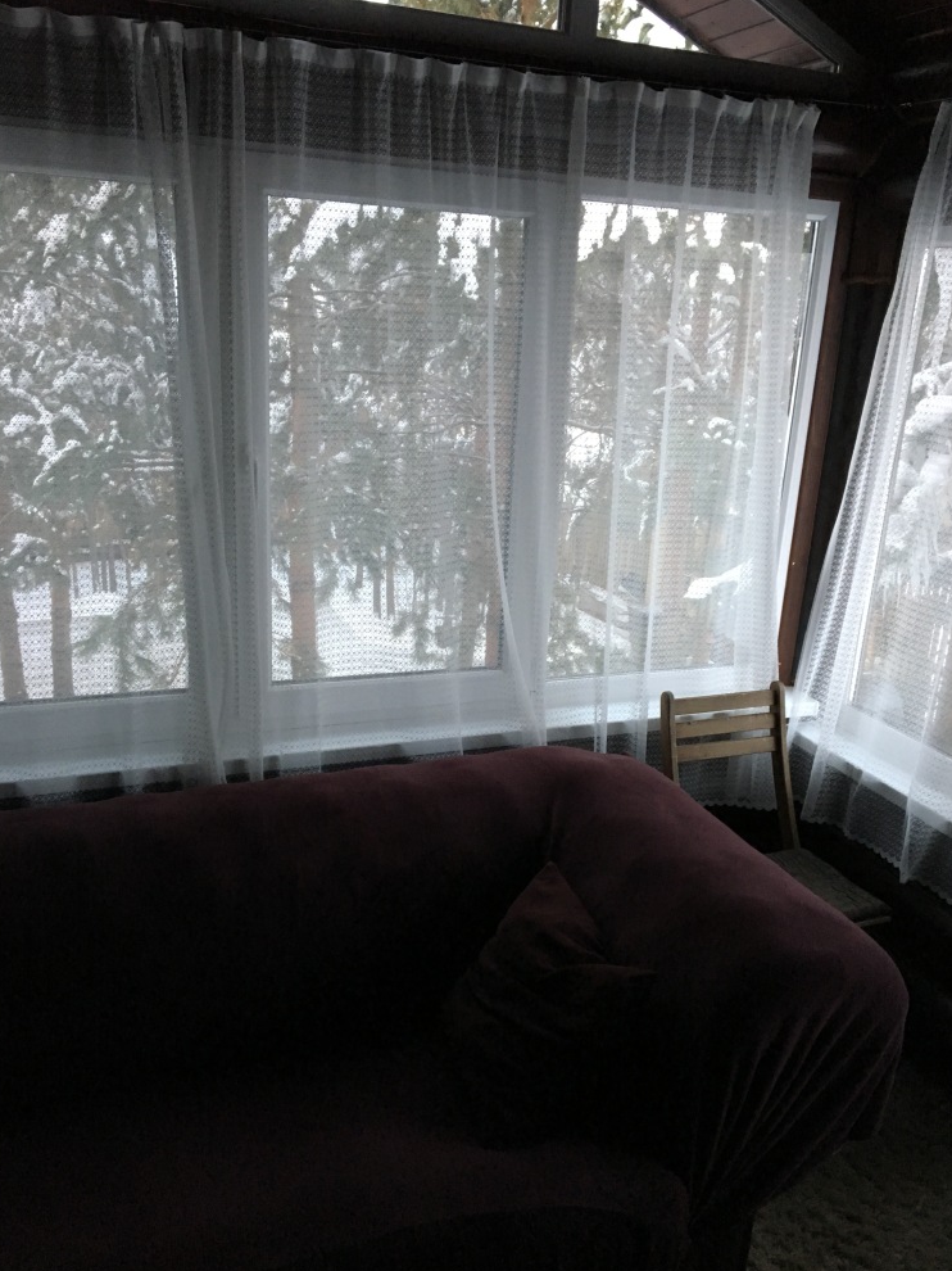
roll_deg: -1.6
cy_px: 650
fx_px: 1101
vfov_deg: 60.0
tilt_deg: -16.4
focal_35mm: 30
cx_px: 484
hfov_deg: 46.8
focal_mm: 4.15
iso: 200
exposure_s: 1/33
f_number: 2.2
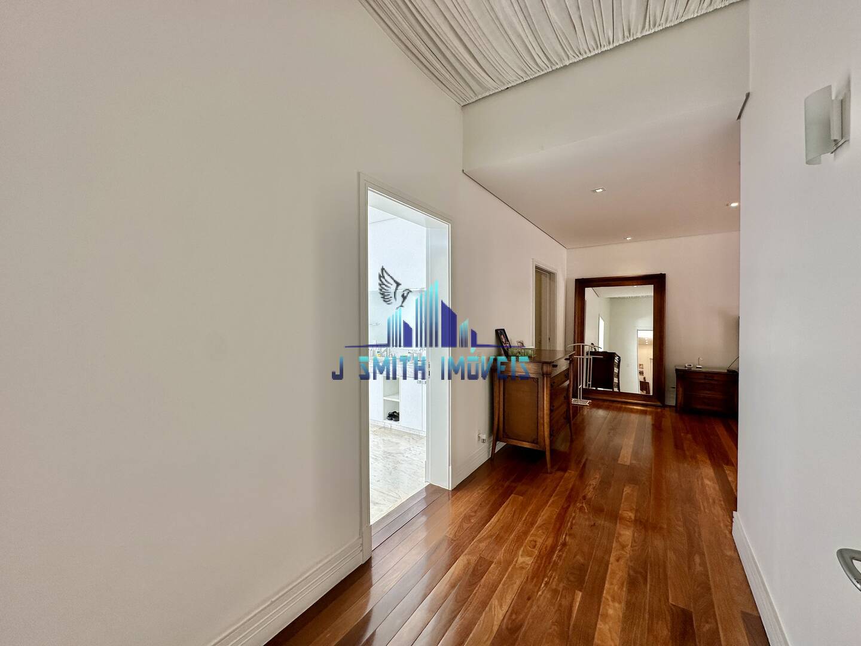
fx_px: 348
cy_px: 323
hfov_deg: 102.1
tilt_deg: -0.9
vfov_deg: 85.7
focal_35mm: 14
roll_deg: +0.0
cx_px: 430
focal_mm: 2.22
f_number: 2.2
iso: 50
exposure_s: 1/120
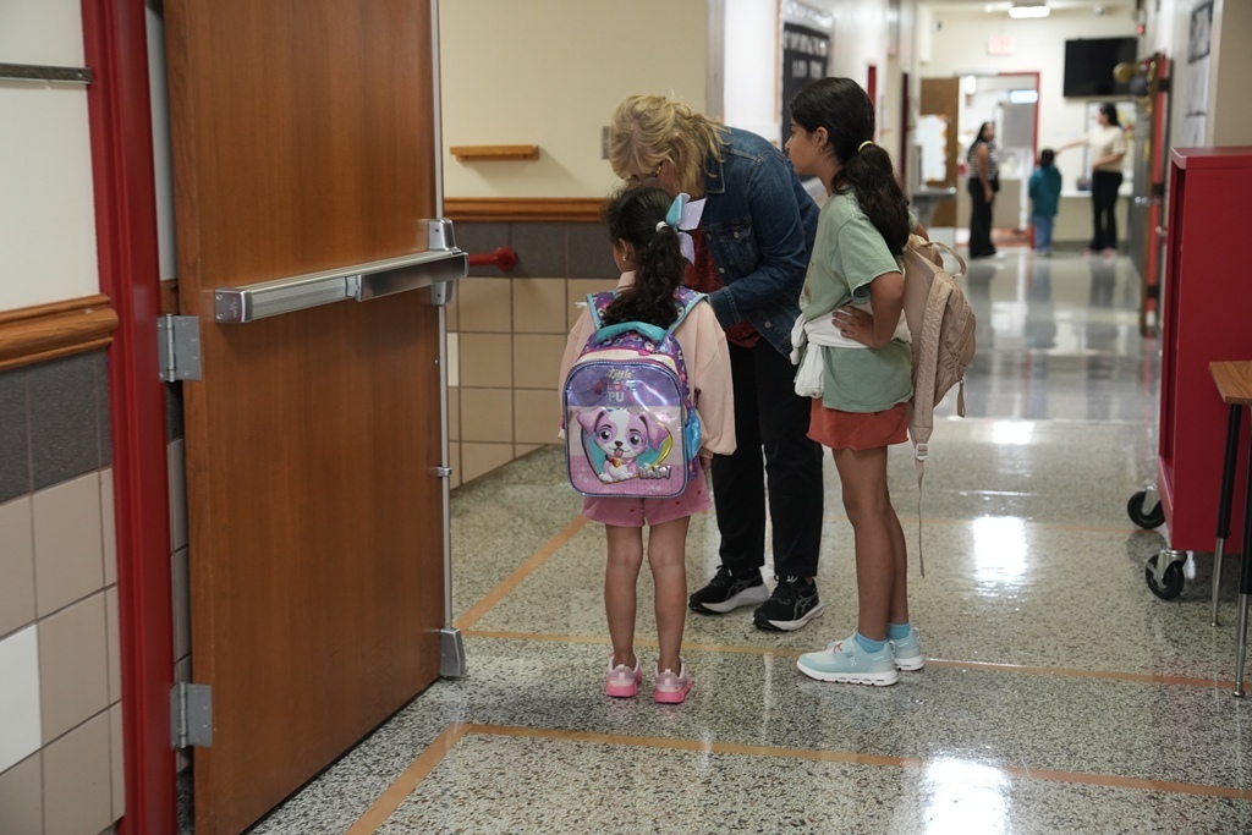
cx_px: 626
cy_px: 418
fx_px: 1878
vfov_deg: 25.1
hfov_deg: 36.9
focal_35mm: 54
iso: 1600
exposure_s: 1/100
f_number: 3.2
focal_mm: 54
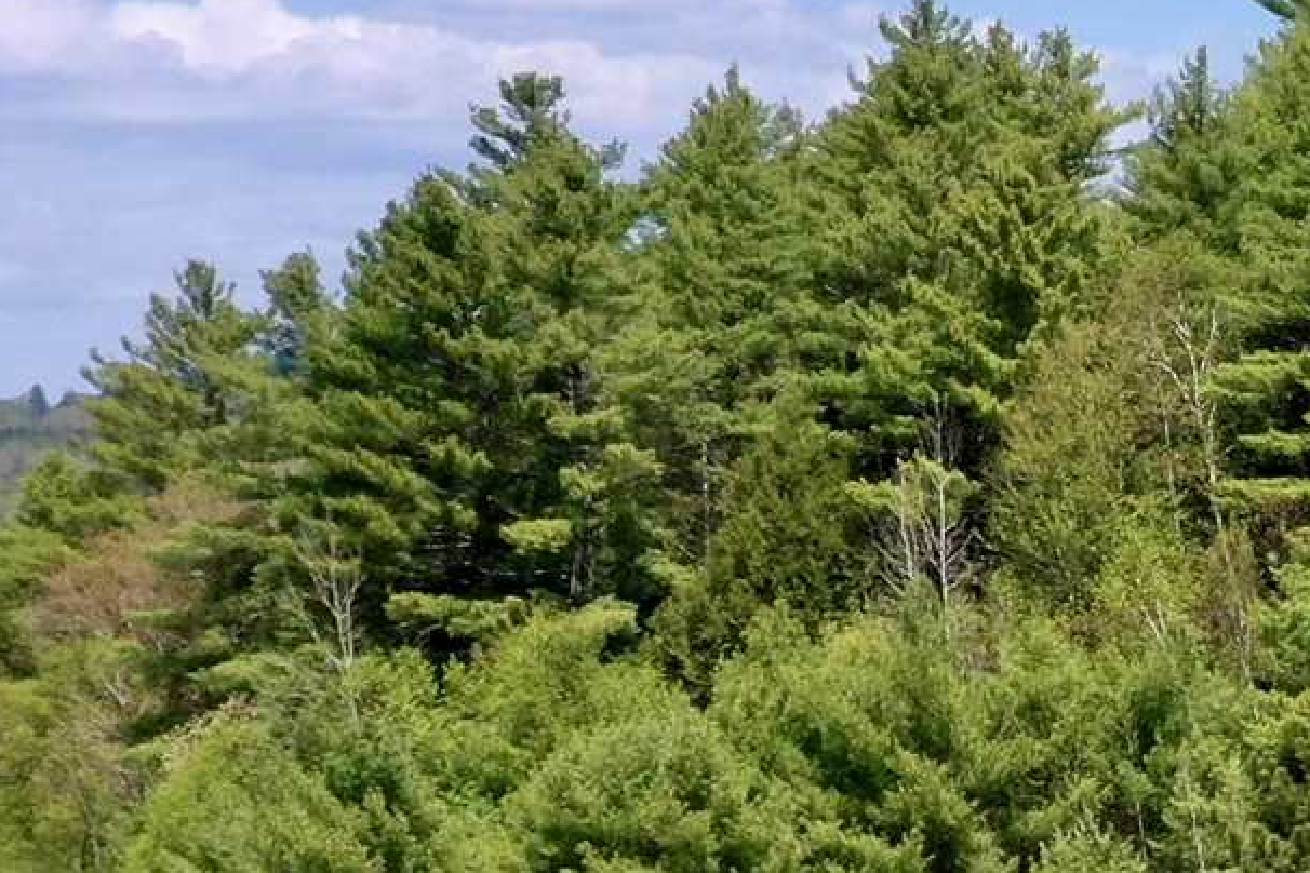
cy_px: 737
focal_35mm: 142
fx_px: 5167
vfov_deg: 9.6
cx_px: 3024
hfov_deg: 12.0
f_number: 6.3
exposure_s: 1/500
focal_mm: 10.26
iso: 100
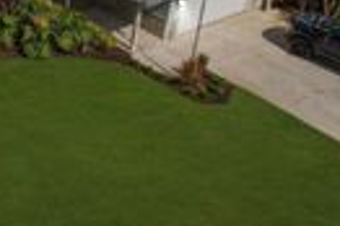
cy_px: -134
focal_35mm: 84
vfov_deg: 14.8
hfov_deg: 18.7
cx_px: -273
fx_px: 792
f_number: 2.8
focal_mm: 8.38
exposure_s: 1/100
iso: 100
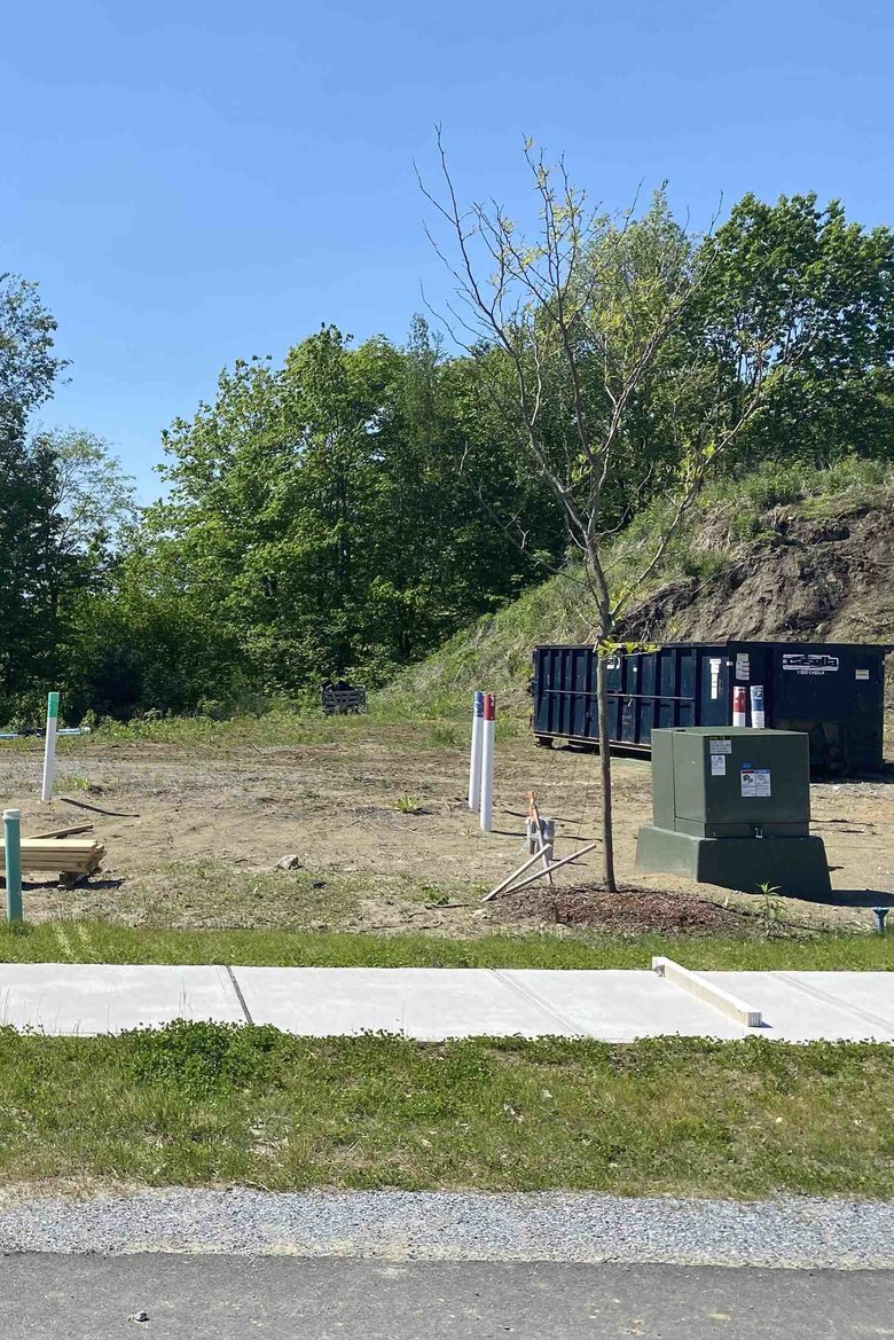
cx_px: 21
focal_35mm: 37
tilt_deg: +2.5
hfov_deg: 33.2
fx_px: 1377
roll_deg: +0.4
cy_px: 659
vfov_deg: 51.9
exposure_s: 1/2817
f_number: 1.8
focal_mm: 4.25
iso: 32
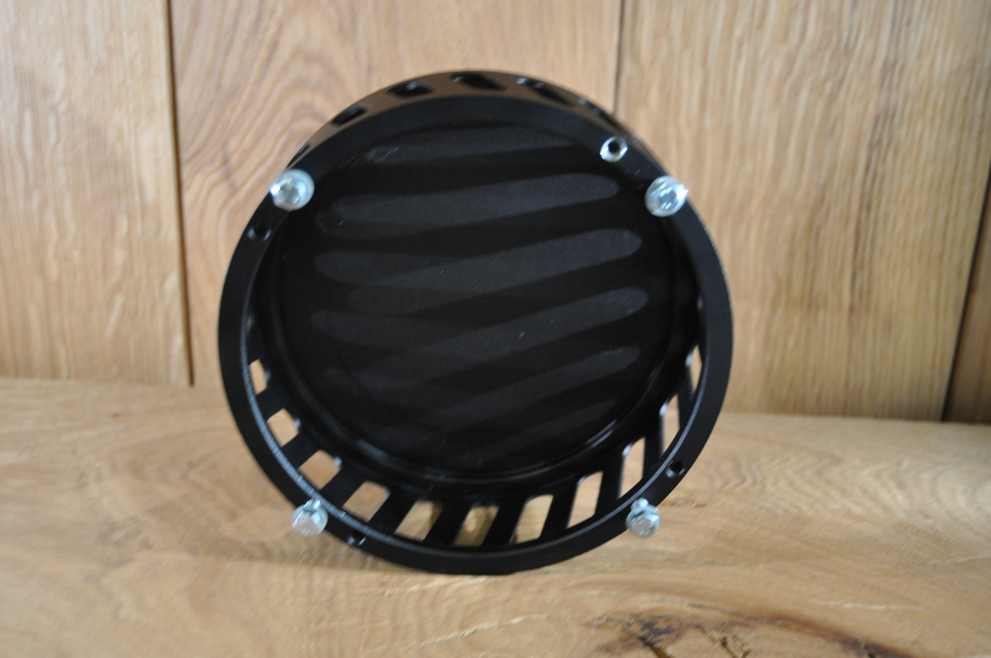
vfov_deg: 34.1
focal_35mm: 39
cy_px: 329
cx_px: 496
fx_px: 1072
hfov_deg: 49.6
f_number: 4
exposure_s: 1/20
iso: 1600
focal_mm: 26
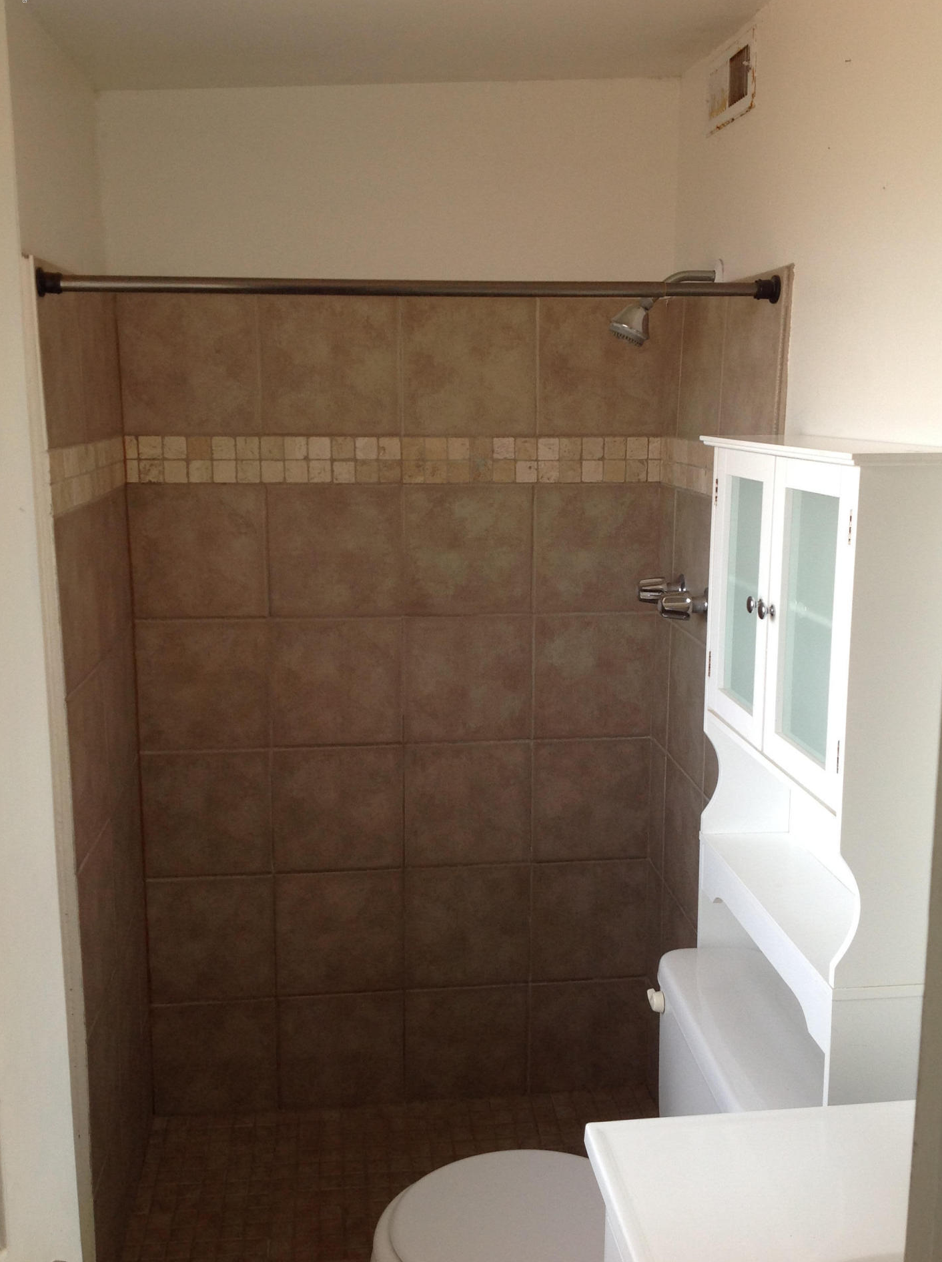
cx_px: 491
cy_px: 622
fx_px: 1347
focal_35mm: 37
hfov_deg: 38.5
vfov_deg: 50.2
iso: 80
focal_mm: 4.28
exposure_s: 1/120
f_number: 2.4
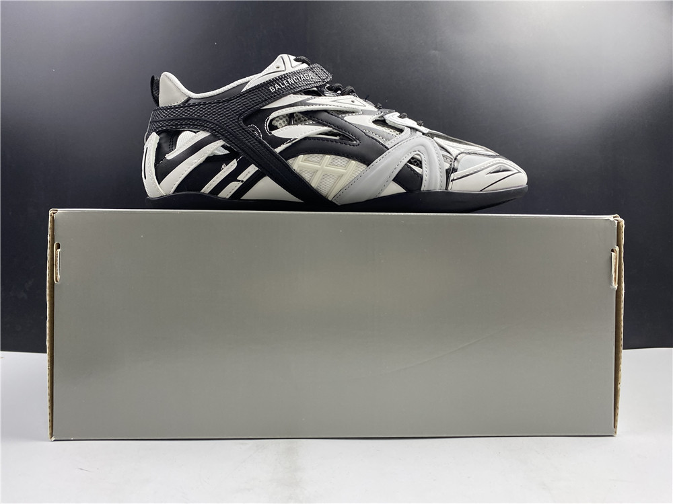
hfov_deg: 67.3
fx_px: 505
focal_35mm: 26
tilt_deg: +3.1
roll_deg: +0.5
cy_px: 252
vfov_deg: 53.1
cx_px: 336
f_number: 1.8
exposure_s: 1/50
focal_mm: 4.25
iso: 64
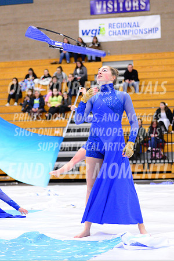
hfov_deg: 19.5
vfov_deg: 28.8
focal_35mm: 70
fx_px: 507
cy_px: 130
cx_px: 87
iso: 6400
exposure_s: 1/320
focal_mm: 70
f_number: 2.8
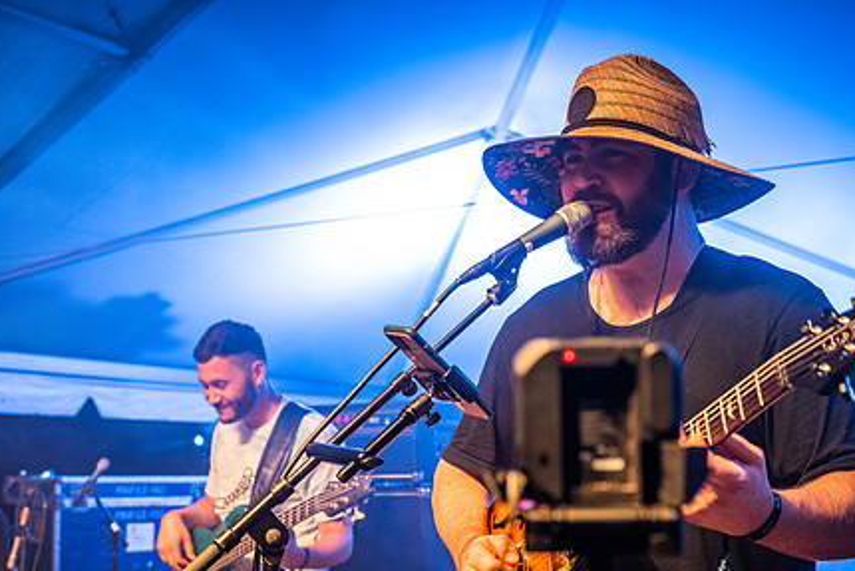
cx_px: 372
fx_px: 1378
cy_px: 383
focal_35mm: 58
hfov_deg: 34.4
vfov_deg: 23.3
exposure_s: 1/50
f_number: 4.5
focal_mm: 43
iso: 1600
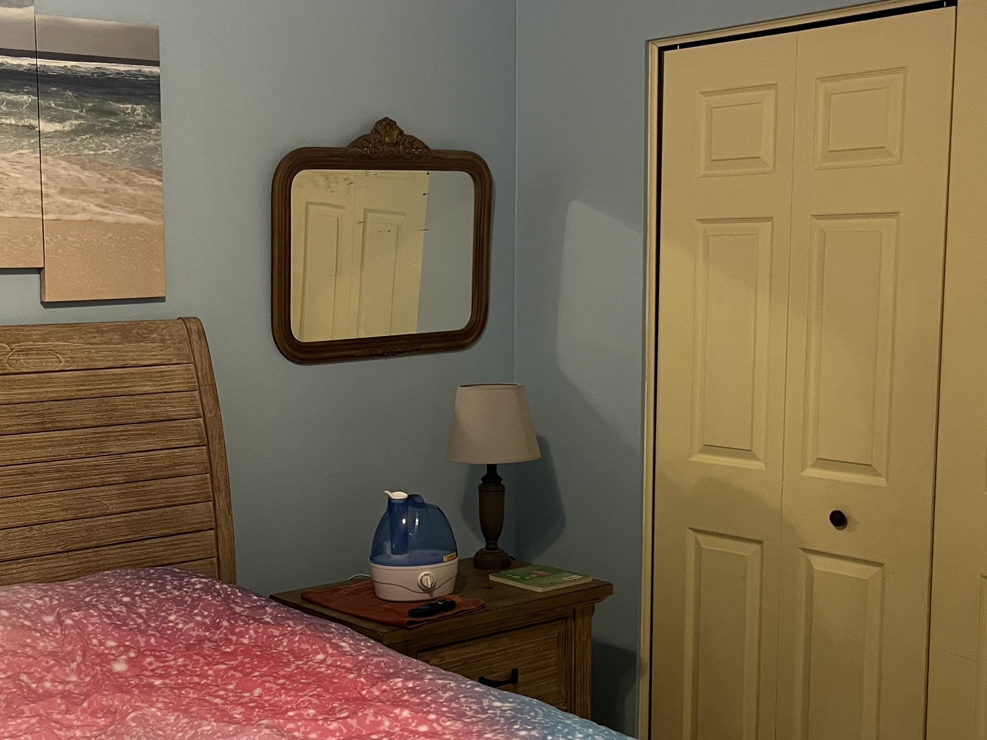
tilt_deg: -6.4
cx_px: 313
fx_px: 1340
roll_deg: +0.9
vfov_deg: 30.9
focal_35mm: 47
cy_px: 395
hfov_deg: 39.8
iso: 250
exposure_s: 1/60
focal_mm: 5.1
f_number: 1.6
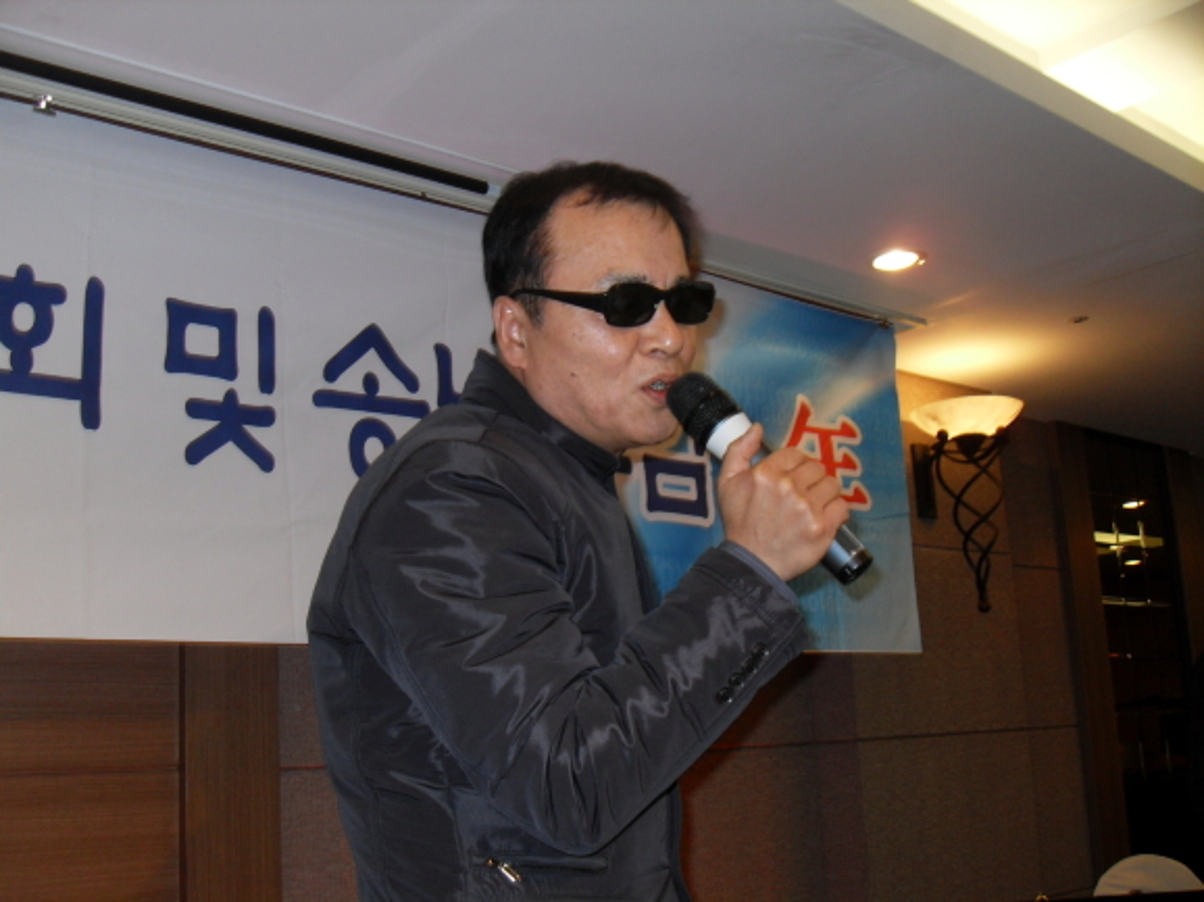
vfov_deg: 38.6
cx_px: 602
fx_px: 1286
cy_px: 451
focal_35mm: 37
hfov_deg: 50.2
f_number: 2.8
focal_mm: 6.3
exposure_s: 1/45
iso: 100
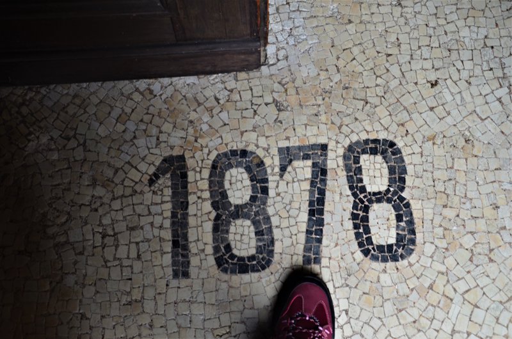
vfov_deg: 31.8
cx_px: 256
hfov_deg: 46.5
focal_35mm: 42
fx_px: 596
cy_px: 170
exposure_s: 1/20
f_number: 6.3
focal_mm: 28
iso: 320
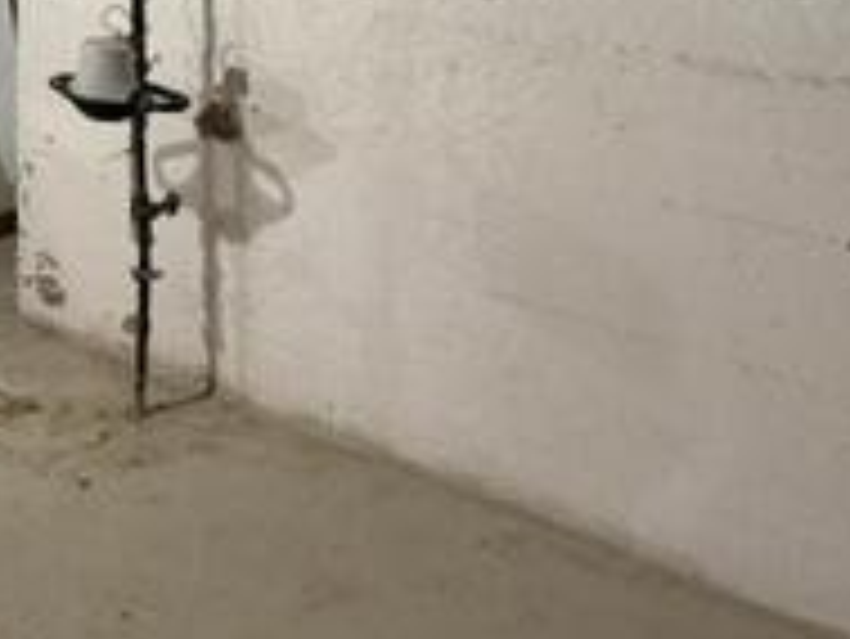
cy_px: -158
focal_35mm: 61
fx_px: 1499
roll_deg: +0.2
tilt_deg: -4.7
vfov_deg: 22.0
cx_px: -130
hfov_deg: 28.2
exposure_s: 1/40
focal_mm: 6.76
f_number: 1.78
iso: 640
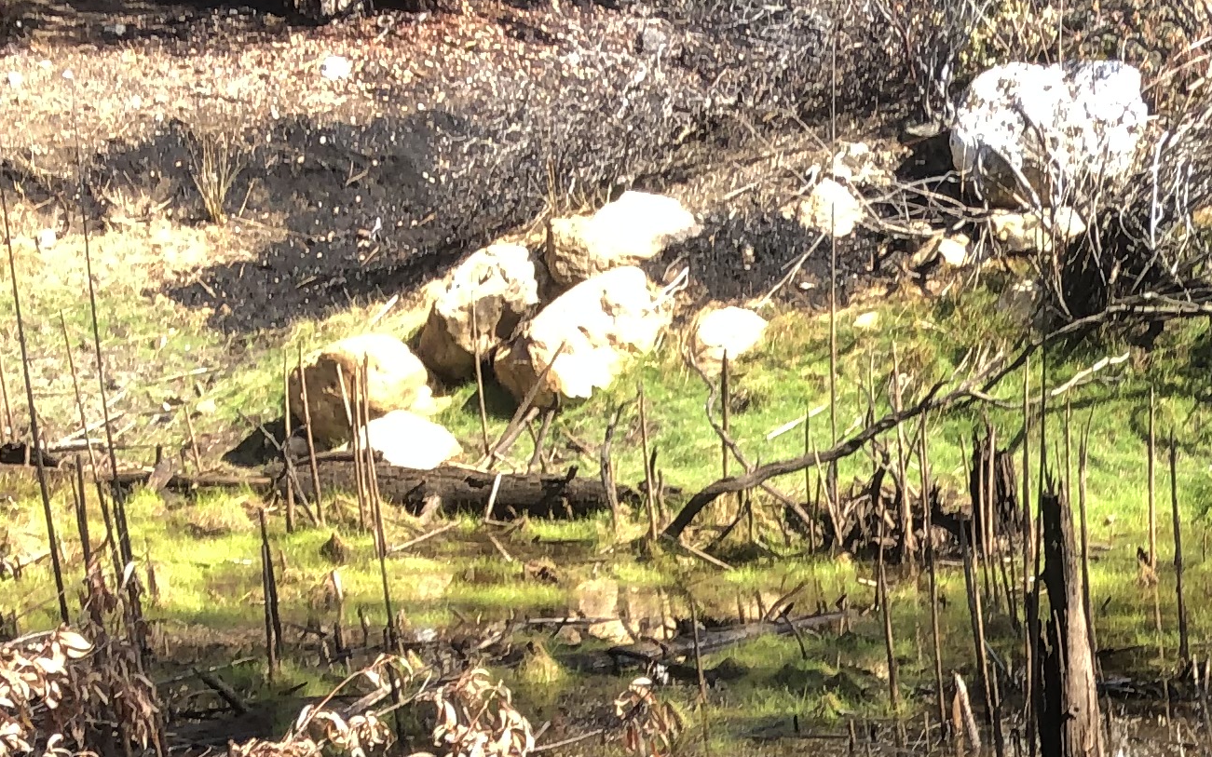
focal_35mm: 92
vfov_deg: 12.8
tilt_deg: -22.3
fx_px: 3039
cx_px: 1633
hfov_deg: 20.4
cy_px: 1392
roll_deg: +2.6
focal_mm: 3.99
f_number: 1.8
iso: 20
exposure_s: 1/209
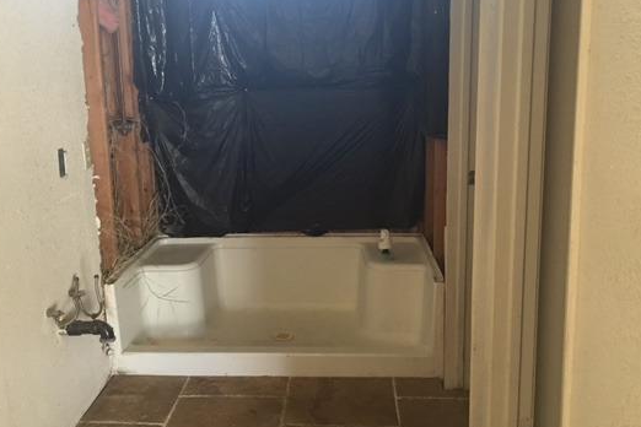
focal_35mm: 37
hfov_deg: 51.8
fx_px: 659
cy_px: 190
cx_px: 296
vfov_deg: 35.9
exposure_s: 1/15
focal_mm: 4.15
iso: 64
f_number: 2.2
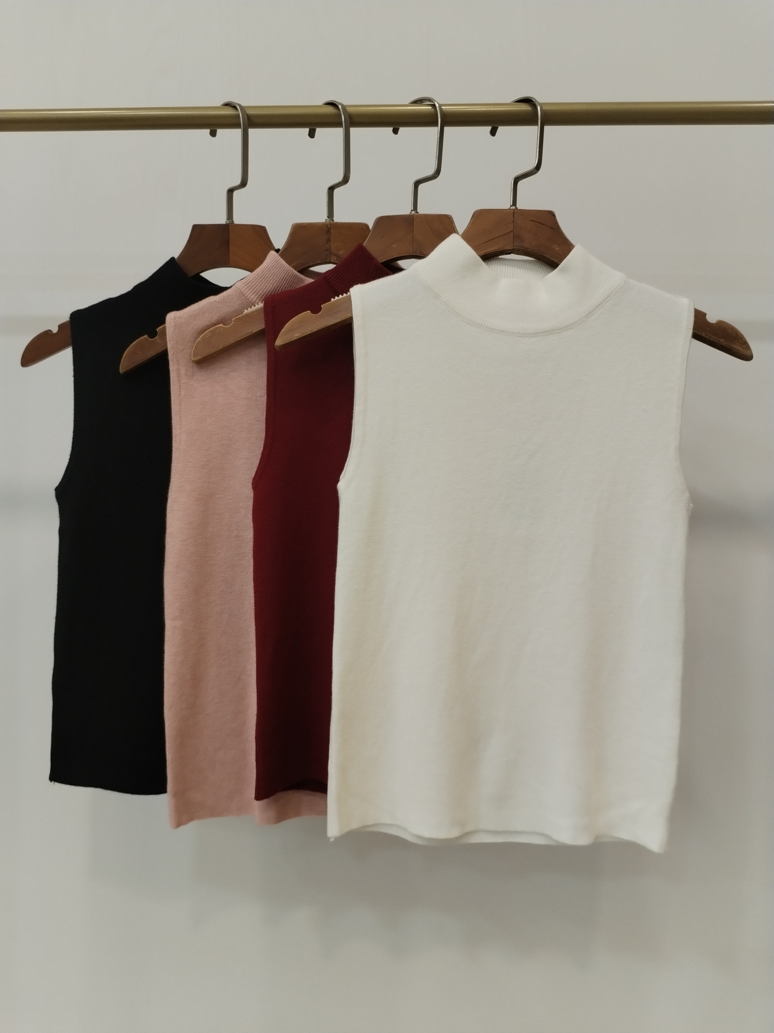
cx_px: 387
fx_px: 865
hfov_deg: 48.2
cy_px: 516
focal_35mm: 29
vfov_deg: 61.7
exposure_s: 1/60
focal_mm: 4.75
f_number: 1.8
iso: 232
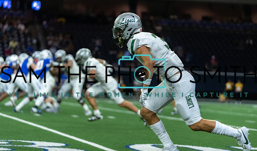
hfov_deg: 17.3
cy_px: 65
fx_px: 842
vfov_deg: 10.2
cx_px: 128
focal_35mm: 122
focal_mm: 118
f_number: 2.8
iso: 4000
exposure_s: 1/1250
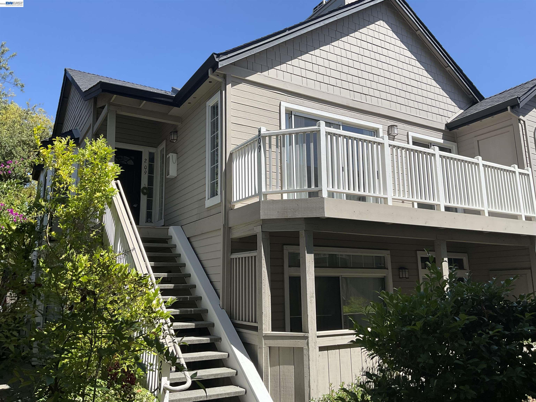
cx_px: 268
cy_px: 201
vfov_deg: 48.2
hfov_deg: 61.7
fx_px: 449
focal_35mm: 29
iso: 16
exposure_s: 1/1534
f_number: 1.8
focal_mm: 3
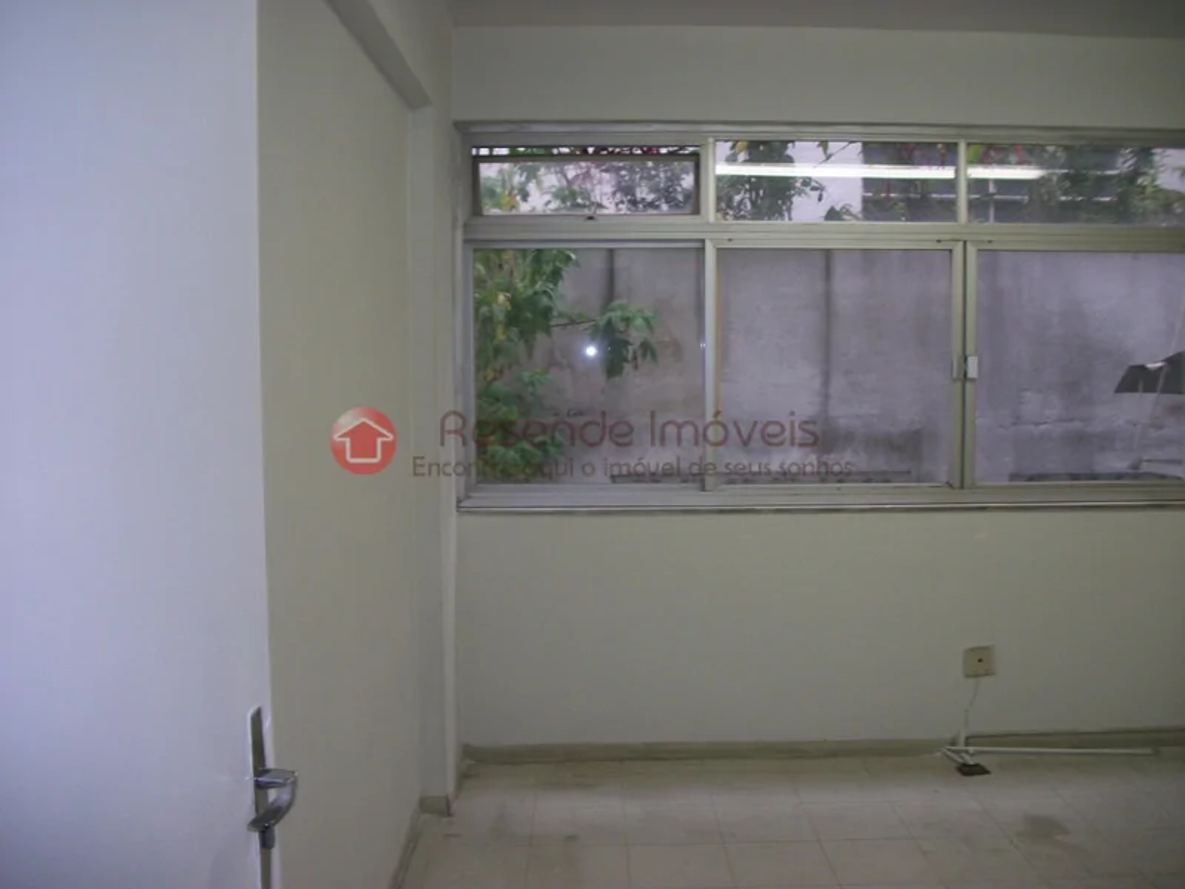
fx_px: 1095
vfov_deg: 44.2
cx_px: 592
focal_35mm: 32
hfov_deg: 56.8
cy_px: 444
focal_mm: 5.7
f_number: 2.9
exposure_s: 1/60
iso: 80
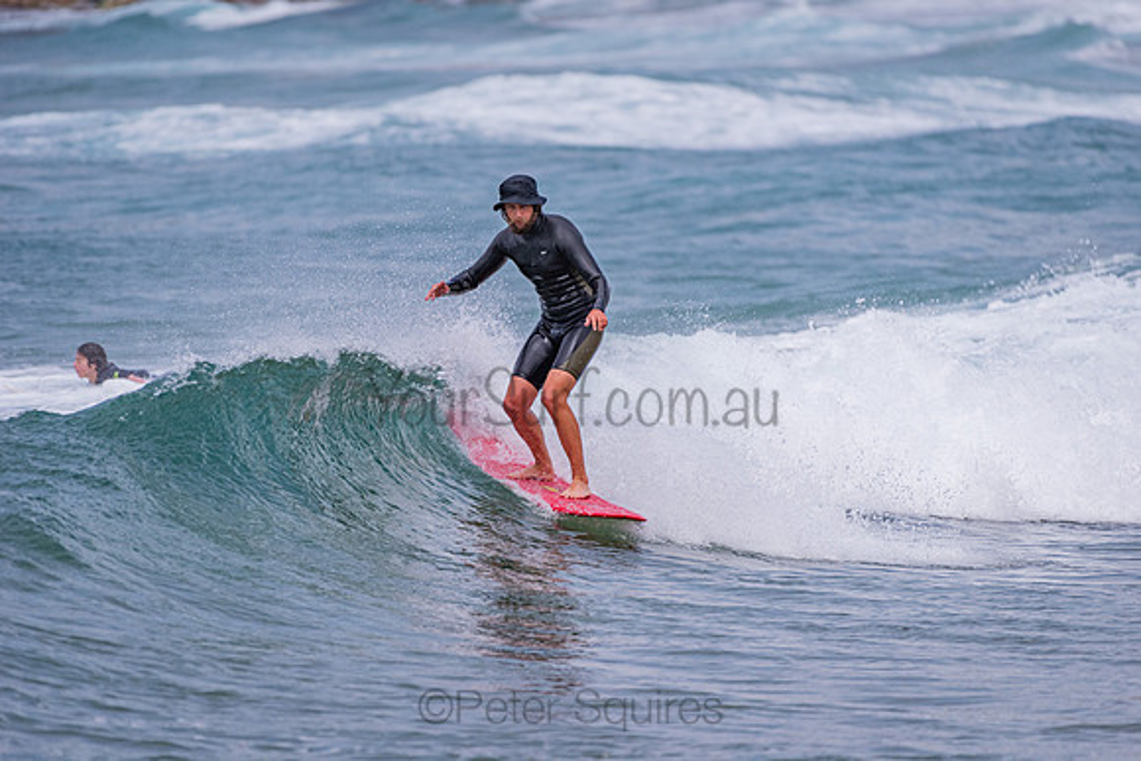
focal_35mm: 500
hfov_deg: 4.1
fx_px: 15850
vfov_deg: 2.8
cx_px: 570
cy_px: 380
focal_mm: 500
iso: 400
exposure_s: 1/1250
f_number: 5.6
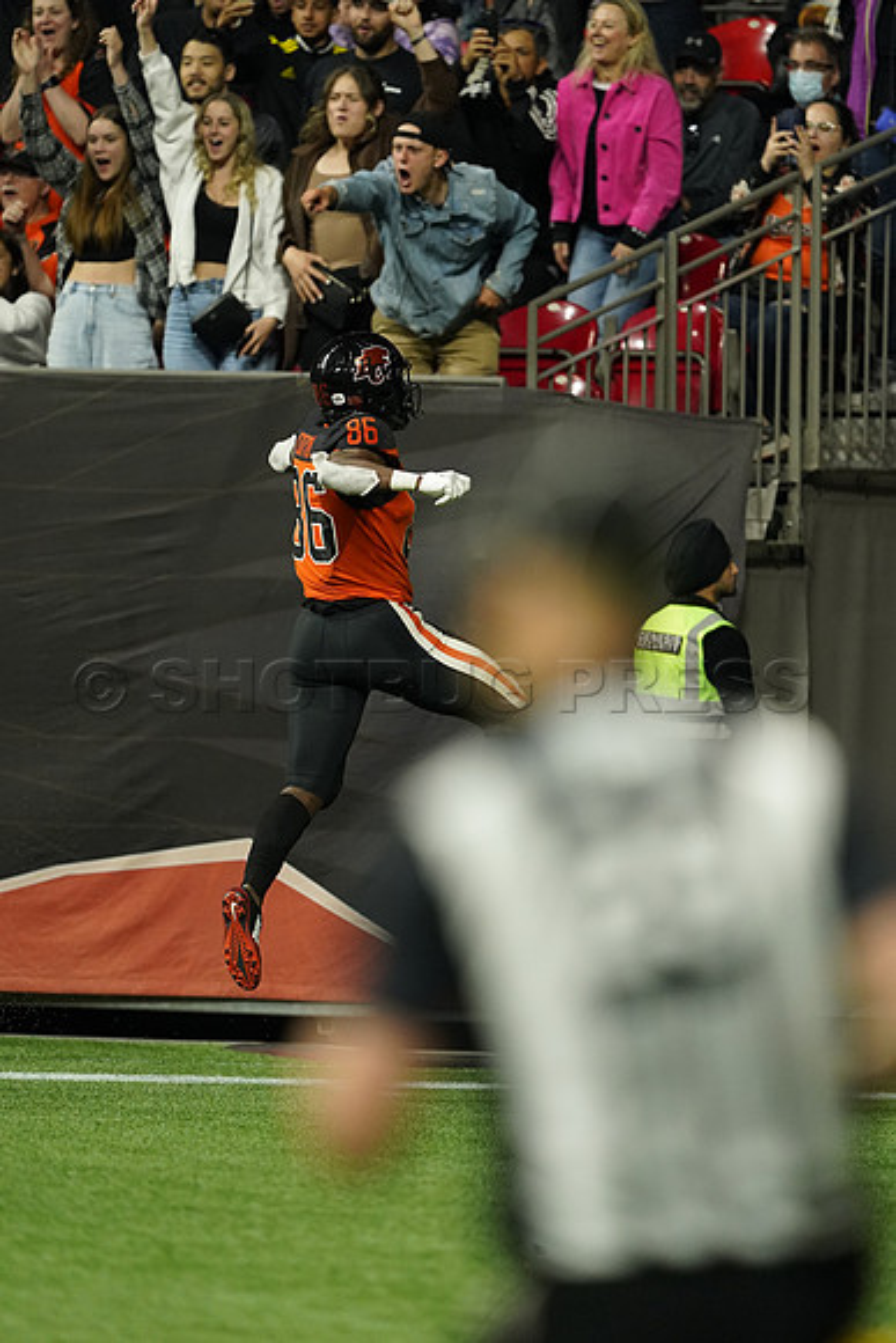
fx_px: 22385
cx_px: 448
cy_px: 672
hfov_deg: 2.3
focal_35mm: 600
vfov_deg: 3.4
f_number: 4
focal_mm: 600
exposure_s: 1/1600
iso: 5000
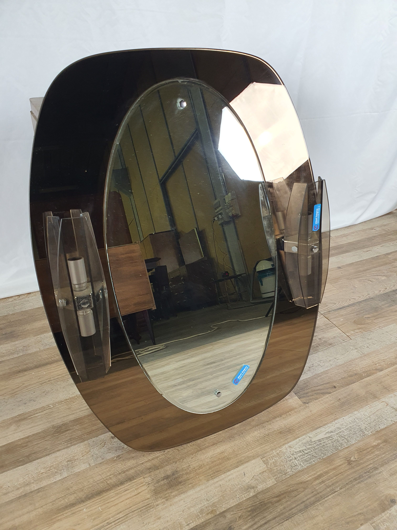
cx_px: 198
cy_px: 265
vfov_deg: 67.3
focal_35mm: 26
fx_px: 398
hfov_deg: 53.1
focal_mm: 4.3
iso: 200
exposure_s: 1/50
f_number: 2.4
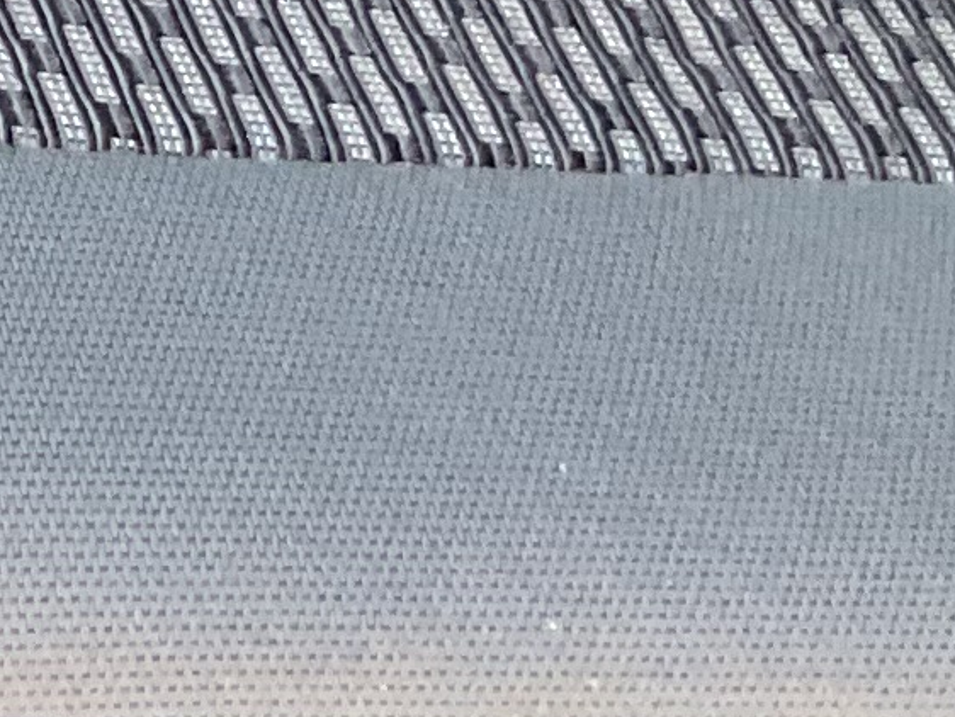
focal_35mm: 208
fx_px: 5741
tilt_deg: -33.0
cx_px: -1176
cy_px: -1016
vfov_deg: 6.8
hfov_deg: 8.8
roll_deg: +1.5
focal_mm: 3
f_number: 1.8
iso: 64
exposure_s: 1/120
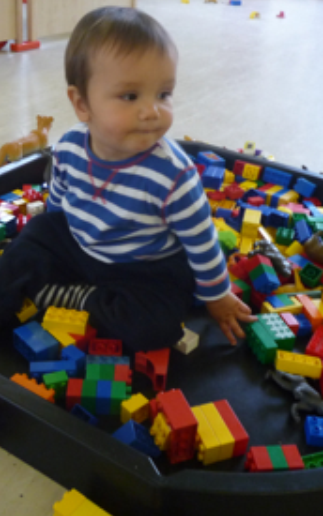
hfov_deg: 31.2
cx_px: 127
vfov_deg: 48.1
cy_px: 226
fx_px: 577
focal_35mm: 41
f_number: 2.8
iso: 250
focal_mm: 4.4
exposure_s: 1/30
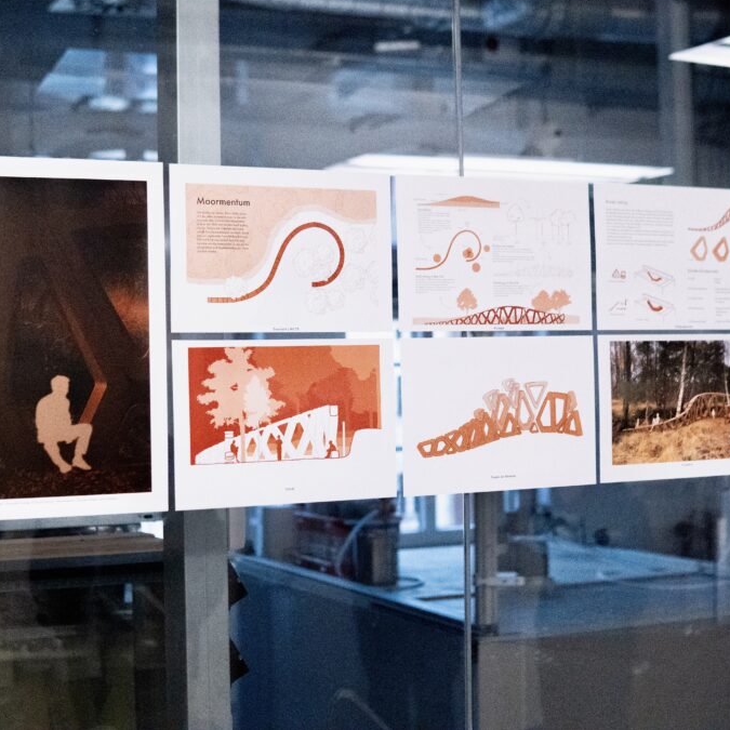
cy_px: 362
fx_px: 1384
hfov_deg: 29.6
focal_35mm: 58
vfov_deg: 29.6
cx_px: 361
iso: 10000
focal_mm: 30
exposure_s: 1/4000
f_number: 2.5
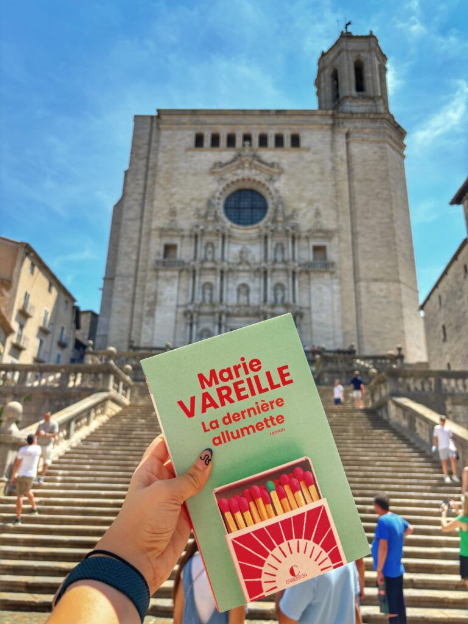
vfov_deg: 67.3
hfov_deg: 53.1
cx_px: 234
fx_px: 469
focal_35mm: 26
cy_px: 312
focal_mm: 5.96
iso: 50
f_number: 1.6
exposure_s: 1/2857
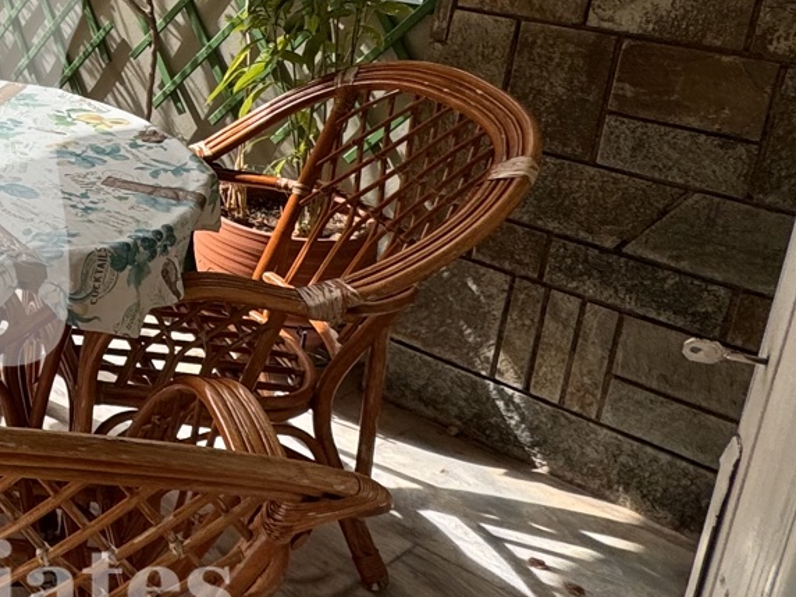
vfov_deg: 29.8
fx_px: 1081
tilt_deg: -15.5
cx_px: -355
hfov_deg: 28.6
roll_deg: +2.3
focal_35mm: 47
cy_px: 81
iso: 40
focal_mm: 2.22
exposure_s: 1/831
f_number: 2.2
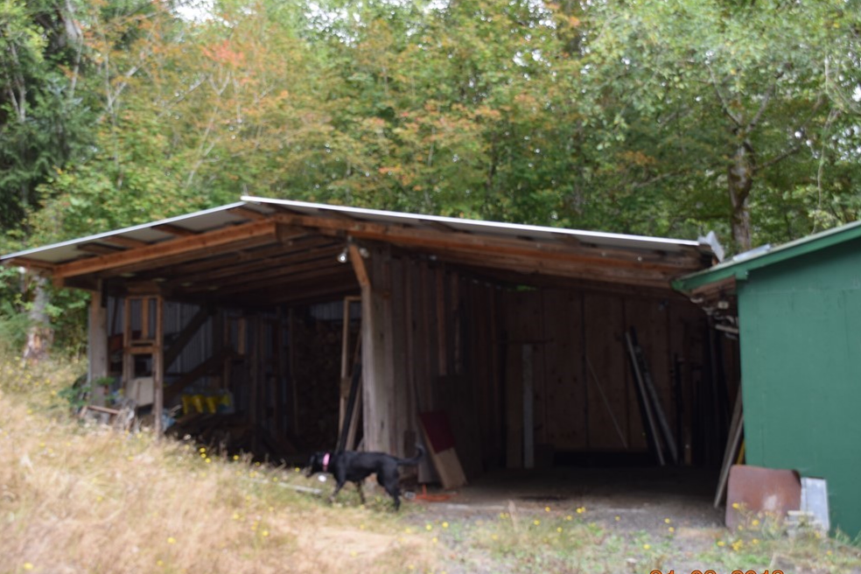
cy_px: 311
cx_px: 401
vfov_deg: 31.2
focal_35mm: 43
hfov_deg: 45.4
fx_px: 1028
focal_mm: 26
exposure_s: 1/125
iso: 250
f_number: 5.6
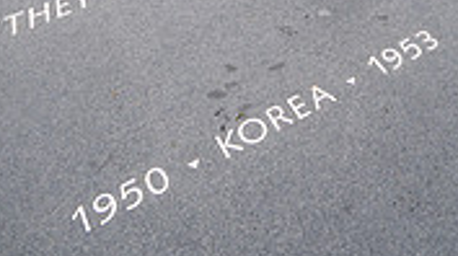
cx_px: 291
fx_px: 776
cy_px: -305
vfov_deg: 14.4
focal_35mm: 64
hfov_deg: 32.7
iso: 900
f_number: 8
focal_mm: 24
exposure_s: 1/640
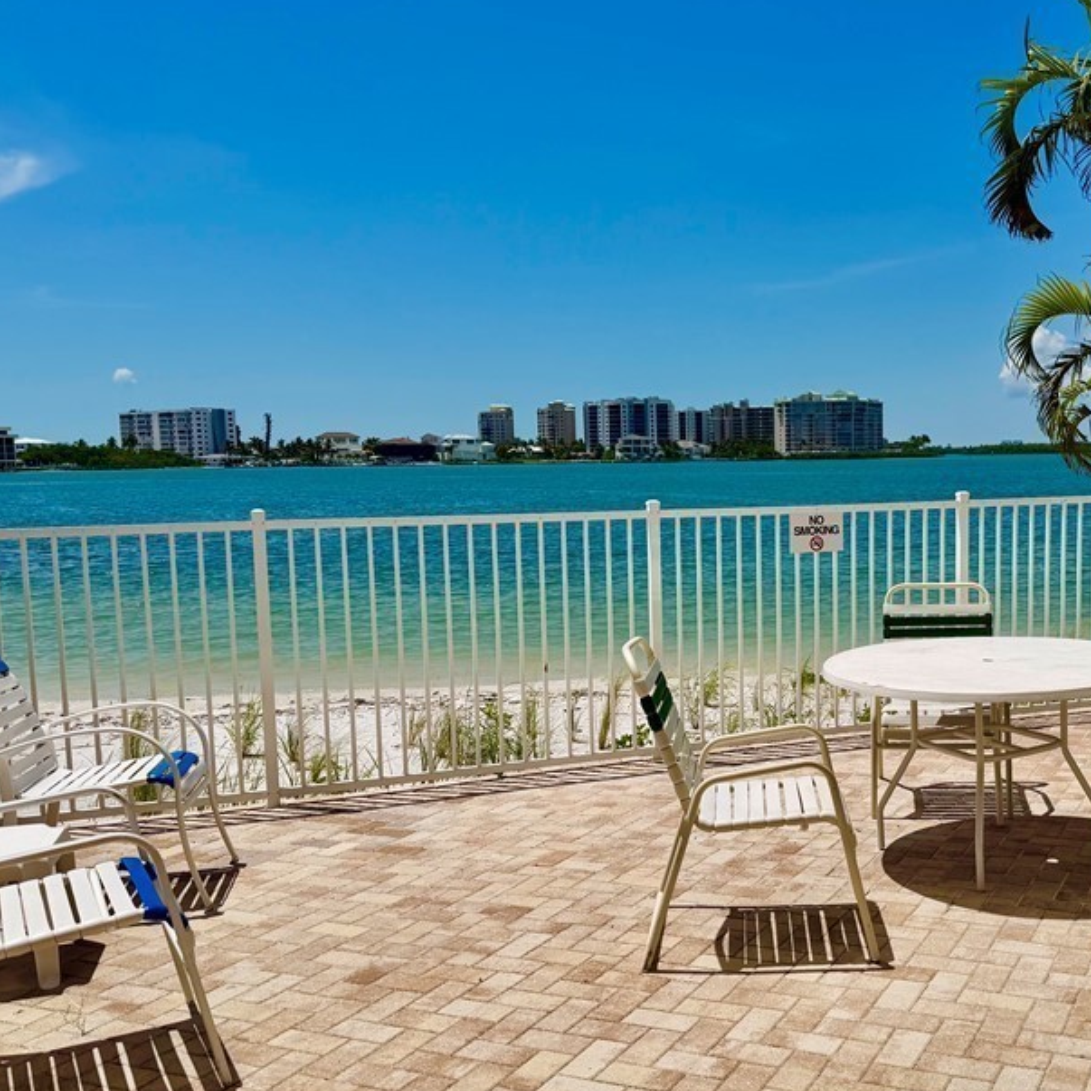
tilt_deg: -8.4
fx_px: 1284
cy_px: 586
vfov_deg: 46.0
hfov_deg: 44.5
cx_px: 821
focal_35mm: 36
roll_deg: +0.9
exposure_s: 1/14286
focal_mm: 6.76
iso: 80
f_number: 1.78
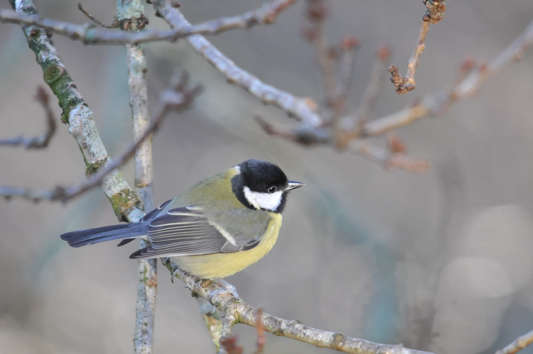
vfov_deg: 1.8
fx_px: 11091
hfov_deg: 2.8
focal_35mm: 750
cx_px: 266
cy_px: 177
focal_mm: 500
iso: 1000
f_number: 6.3
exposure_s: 1/320
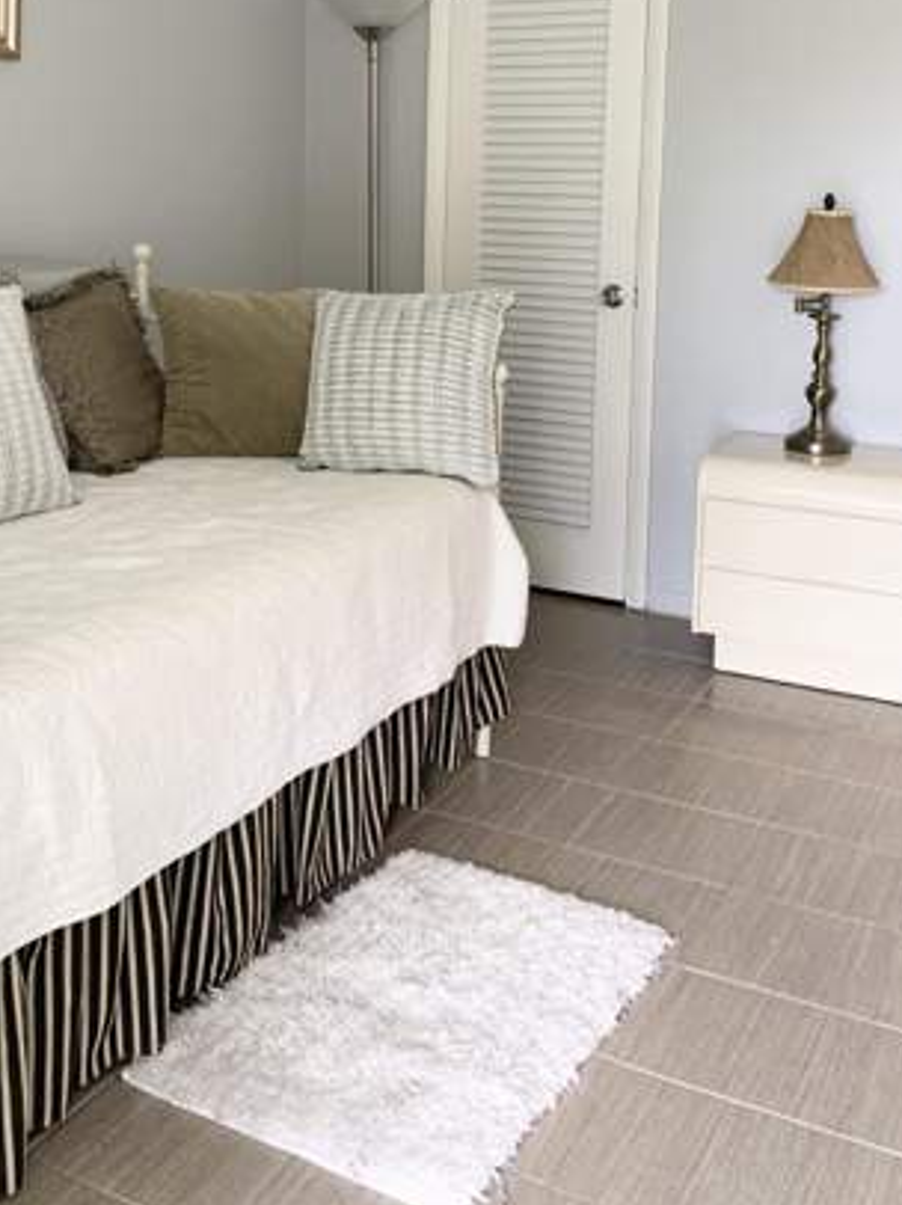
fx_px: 1426
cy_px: 312
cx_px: 329
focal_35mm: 41
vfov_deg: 44.4
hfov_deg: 34.9
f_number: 1.8
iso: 125
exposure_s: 1/60
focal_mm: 4.25
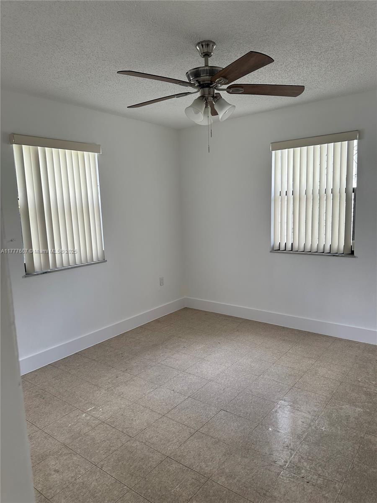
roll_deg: +1.6
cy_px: 252
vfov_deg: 71.6
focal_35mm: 24
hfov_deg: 56.8
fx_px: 349
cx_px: 188
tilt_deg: -7.5
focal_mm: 6.86
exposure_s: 1/130
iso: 100
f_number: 1.78
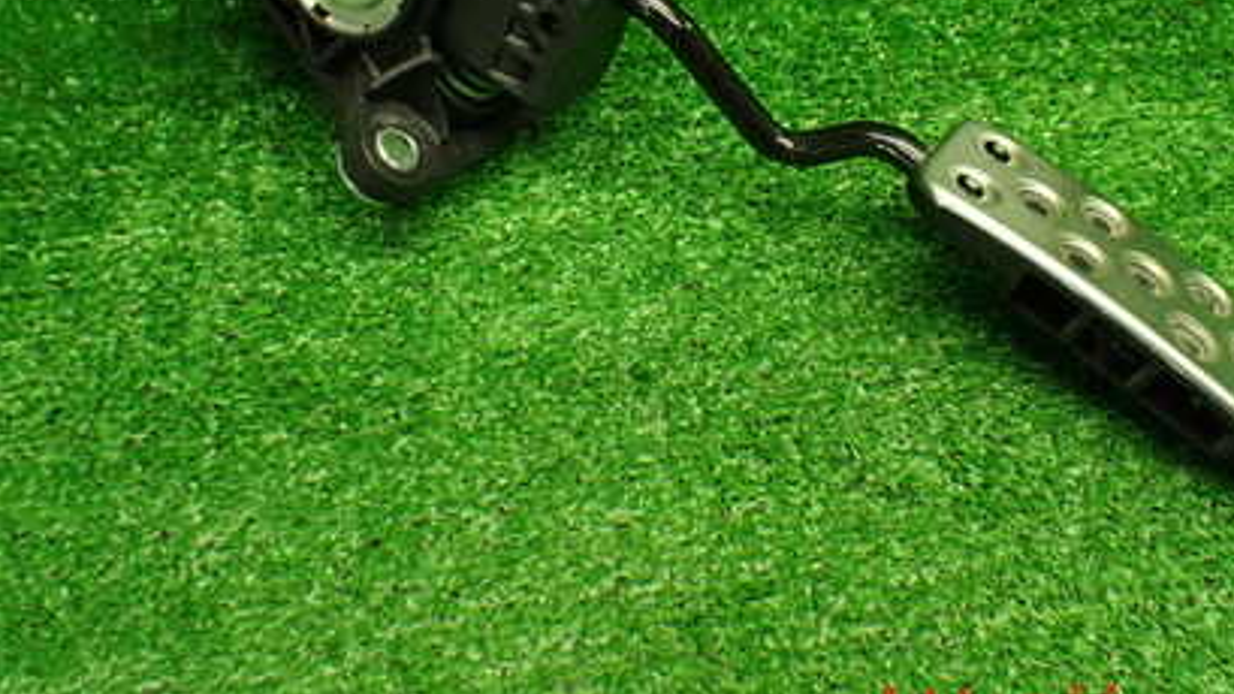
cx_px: 661
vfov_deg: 24.2
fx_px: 1570
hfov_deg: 42.9
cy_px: 75
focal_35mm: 48
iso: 800
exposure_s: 1/125
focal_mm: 5.4
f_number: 2.3
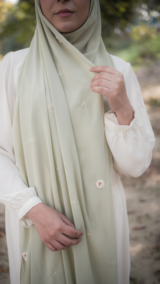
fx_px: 279
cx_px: 69
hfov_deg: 32.0
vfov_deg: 54.0
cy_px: 143
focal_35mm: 37
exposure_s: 1/200
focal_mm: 35
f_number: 1.8
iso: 125
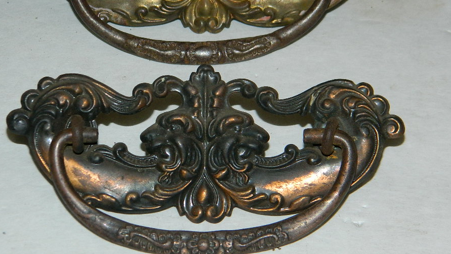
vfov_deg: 9.4
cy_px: 73
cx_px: 193
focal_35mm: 129
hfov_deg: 16.6
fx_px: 1543
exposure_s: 1/60
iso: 200
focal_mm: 18.6
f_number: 4.5
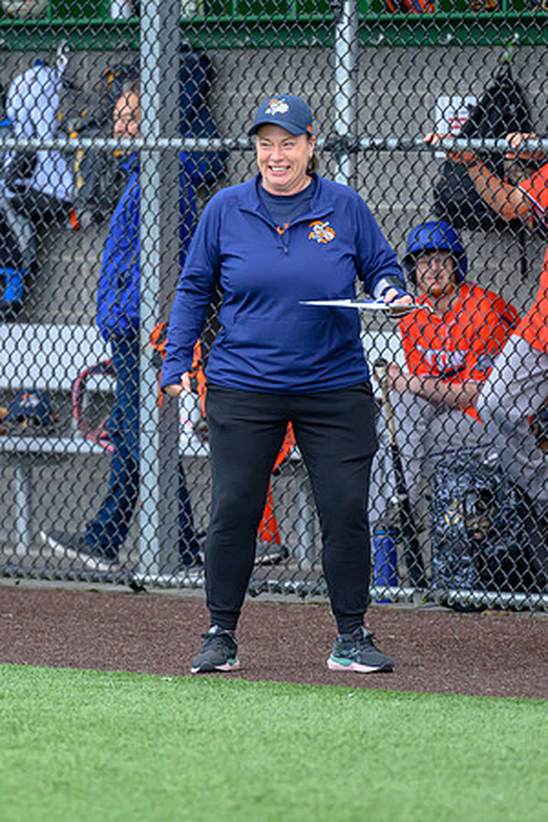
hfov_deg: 3.2
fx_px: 9895
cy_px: 386
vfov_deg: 4.8
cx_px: 168
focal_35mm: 433
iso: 1250
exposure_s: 1/2000
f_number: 2.8
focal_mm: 200
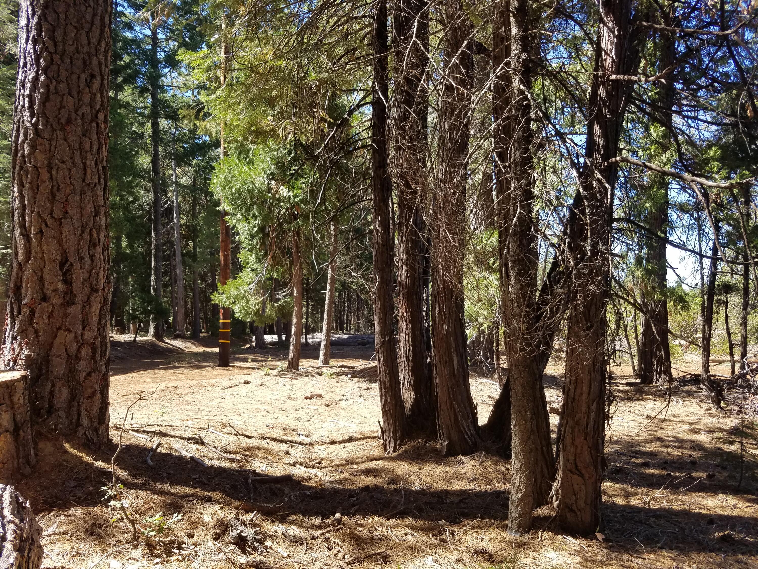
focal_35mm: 26
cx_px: 379
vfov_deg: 53.1
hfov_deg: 67.3
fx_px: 569
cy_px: 284
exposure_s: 1/546
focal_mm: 4.2
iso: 50
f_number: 1.7
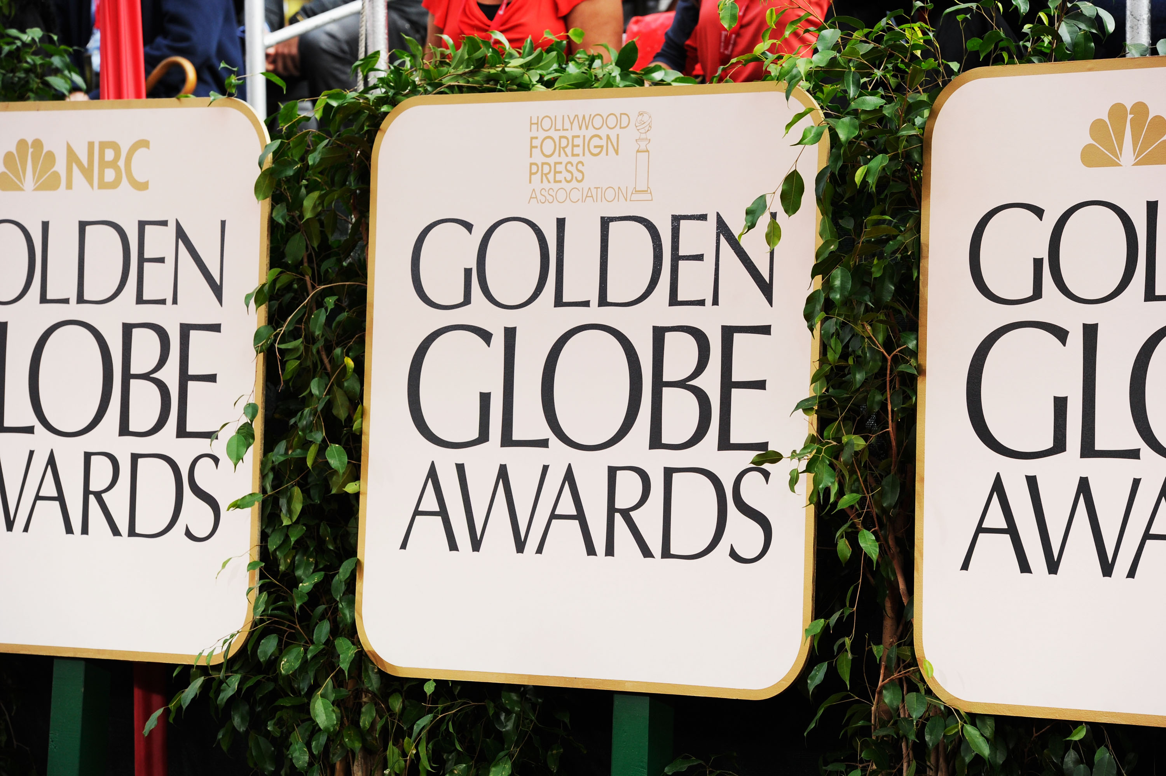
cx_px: 583
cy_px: 388
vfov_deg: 8.8
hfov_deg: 13.3
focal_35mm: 155
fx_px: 5018
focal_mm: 155
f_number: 5.6
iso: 800
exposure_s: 1/800
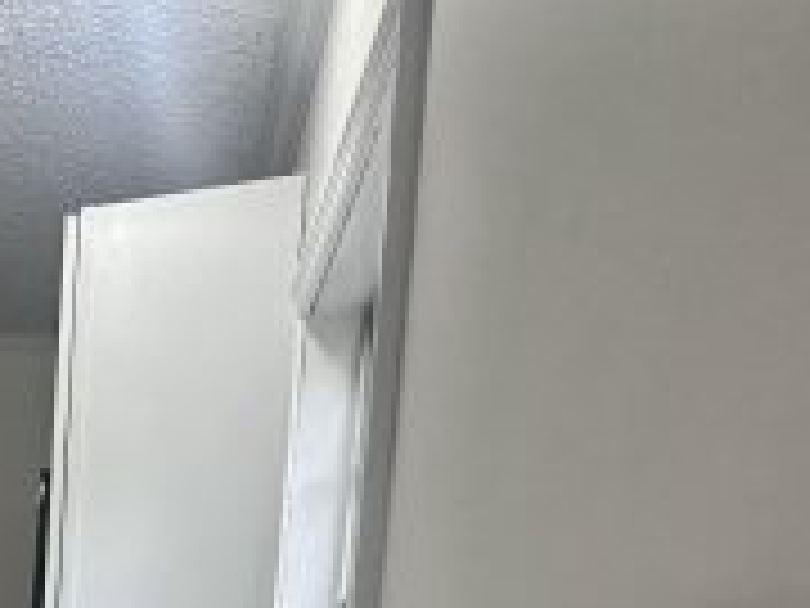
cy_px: 869
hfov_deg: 26.3
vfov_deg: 23.4
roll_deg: -0.9
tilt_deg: -7.3
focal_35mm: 52
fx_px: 1217
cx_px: -421
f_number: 2.2
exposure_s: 1/120
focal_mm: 2.22
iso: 200
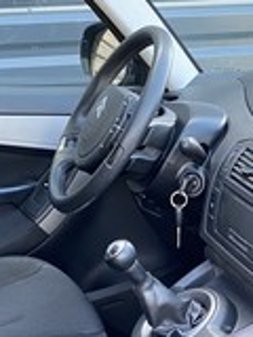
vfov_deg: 22.5
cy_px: 353
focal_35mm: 83
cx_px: 110
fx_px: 809
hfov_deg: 17.8
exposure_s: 1/99
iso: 125
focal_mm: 4.25
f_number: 1.8
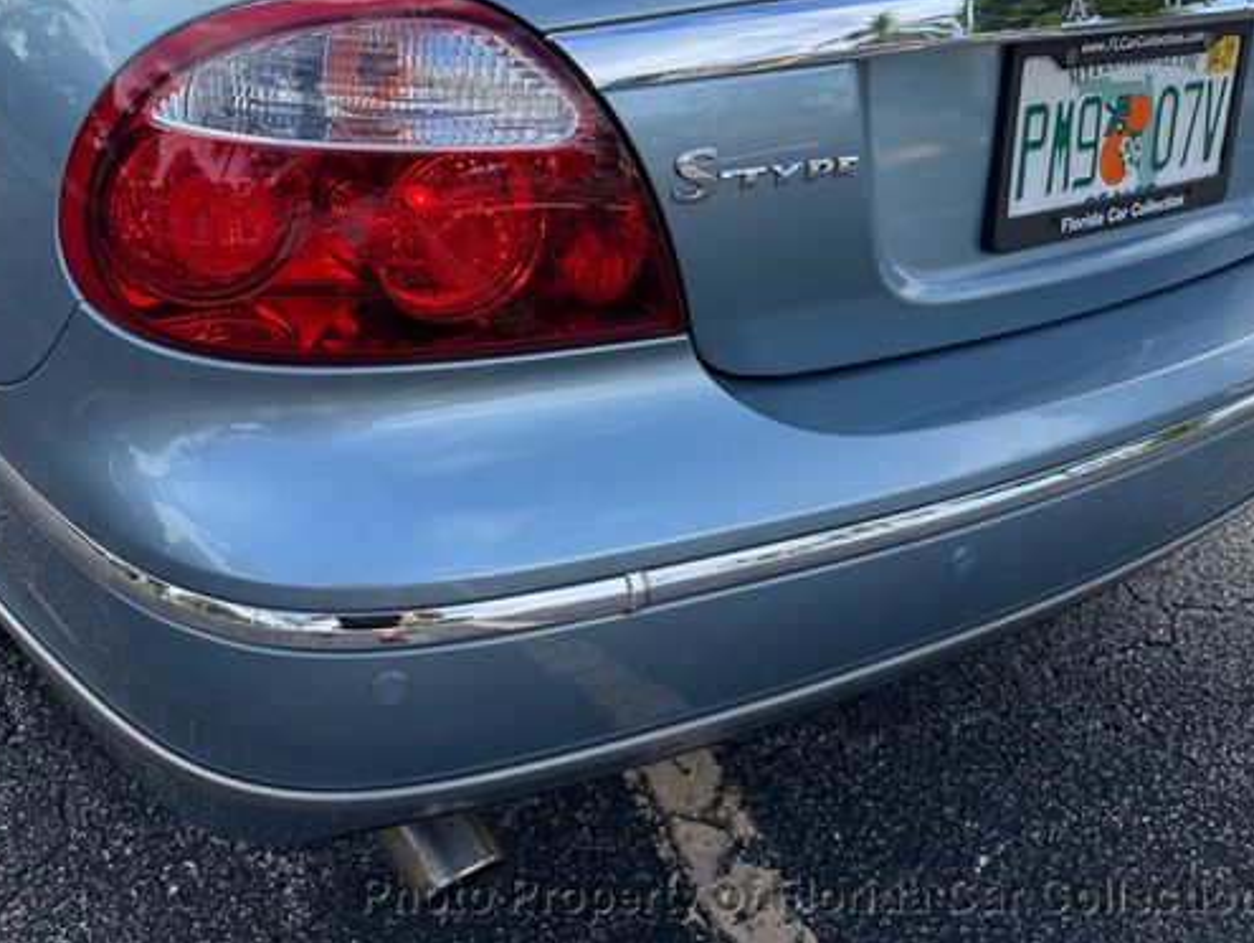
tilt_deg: -30.2
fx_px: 1124
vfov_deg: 45.0
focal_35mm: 31
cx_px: 535
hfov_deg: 58.1
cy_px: 340
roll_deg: -2.9
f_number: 1.78
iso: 100
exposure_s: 1/1585
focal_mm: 6.76
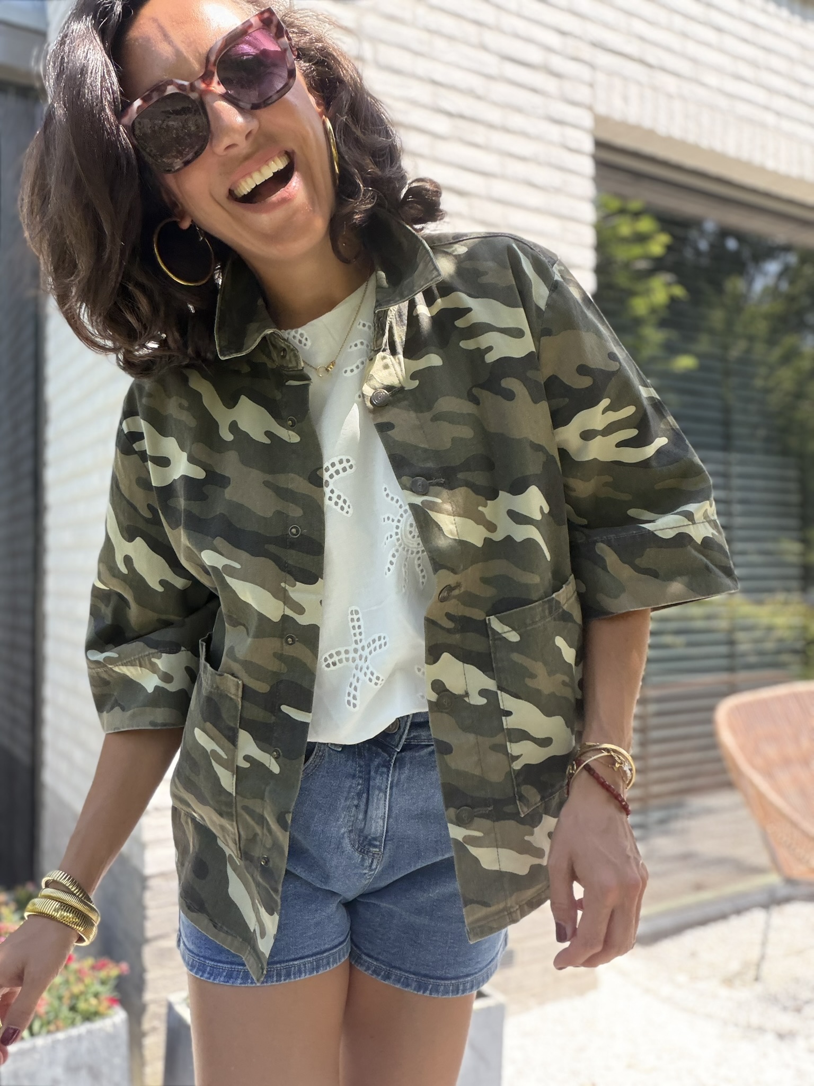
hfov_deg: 46.8
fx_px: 941
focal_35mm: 30
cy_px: 543
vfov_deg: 60.0
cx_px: 407
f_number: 1.9
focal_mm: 2.71
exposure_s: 1/176
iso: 32
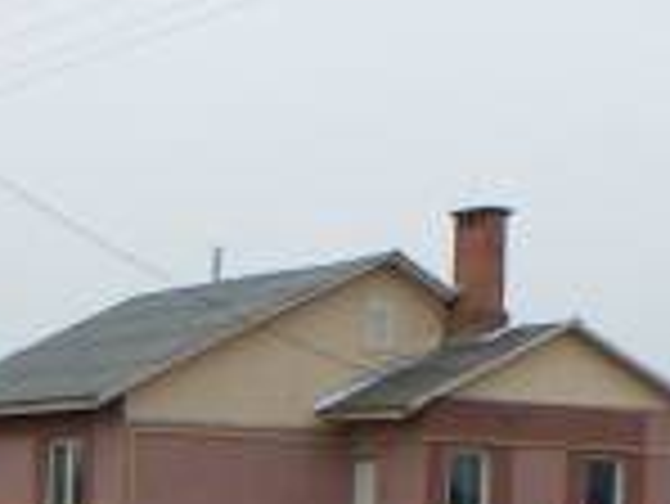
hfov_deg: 17.0
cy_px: 518
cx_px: 315
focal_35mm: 116
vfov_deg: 12.6
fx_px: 2247
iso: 50
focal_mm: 4.7
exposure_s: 1/320
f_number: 2.8
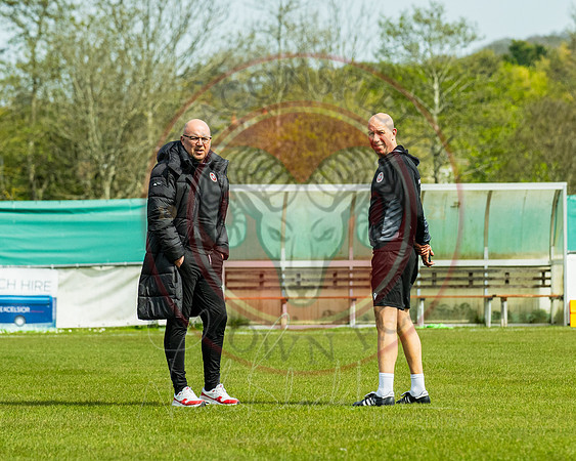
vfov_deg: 4.7
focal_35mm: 333
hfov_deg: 5.8
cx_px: 371
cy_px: 216
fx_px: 5668
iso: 400
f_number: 4
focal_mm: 135
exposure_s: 1/5000
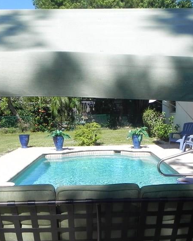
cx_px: 117
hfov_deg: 32.6
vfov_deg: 40.0
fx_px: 328
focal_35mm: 46
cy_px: 155
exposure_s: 1/313
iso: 160
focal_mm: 4.6
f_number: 7.1
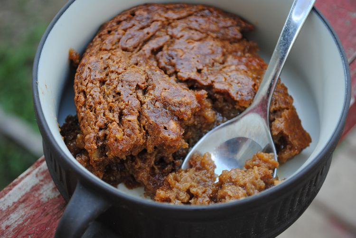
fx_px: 668
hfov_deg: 29.8
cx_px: 178
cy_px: 119
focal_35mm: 68
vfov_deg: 20.2
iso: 200
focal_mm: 45
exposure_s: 1/100
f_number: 5.3
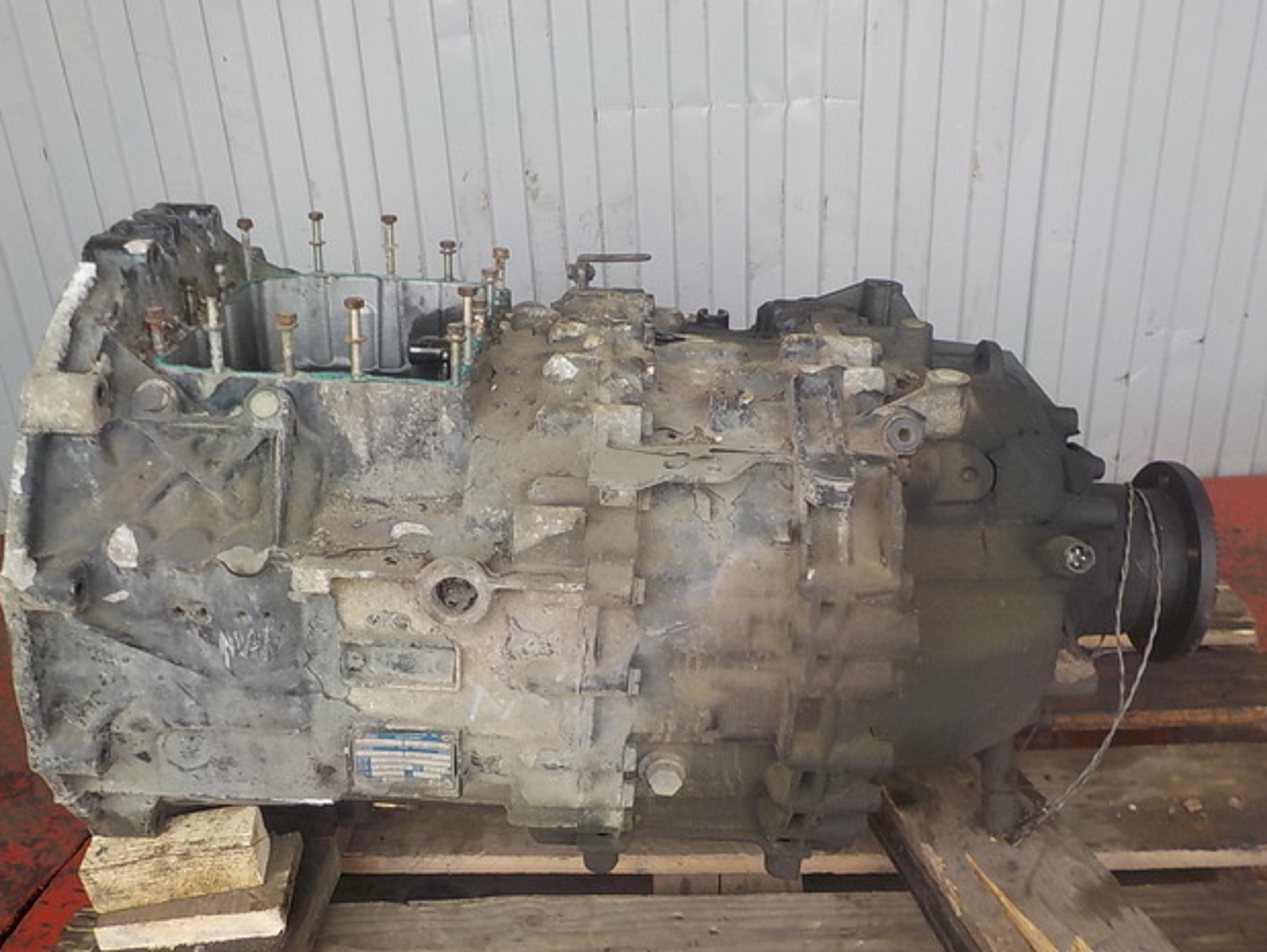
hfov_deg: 58.3
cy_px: 473
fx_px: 1135
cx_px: 626
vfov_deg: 45.5
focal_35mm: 31
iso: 125
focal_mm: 4.1
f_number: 3.3
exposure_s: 1/125
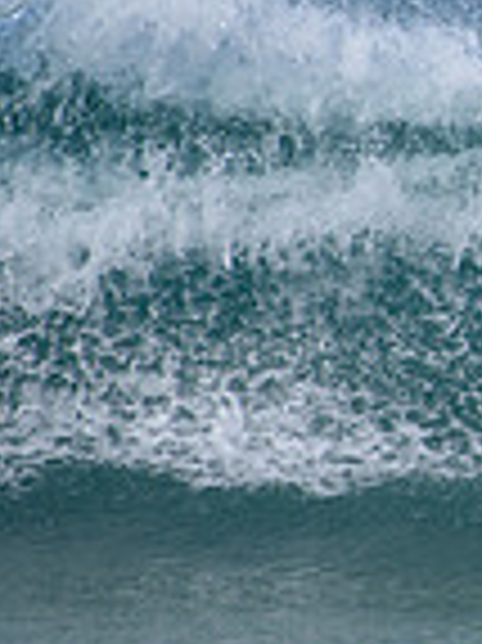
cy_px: 142
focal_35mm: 1951
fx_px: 36276
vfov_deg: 1.0
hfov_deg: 0.8
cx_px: 1158
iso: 250
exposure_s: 1/2500
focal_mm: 500
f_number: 6.3
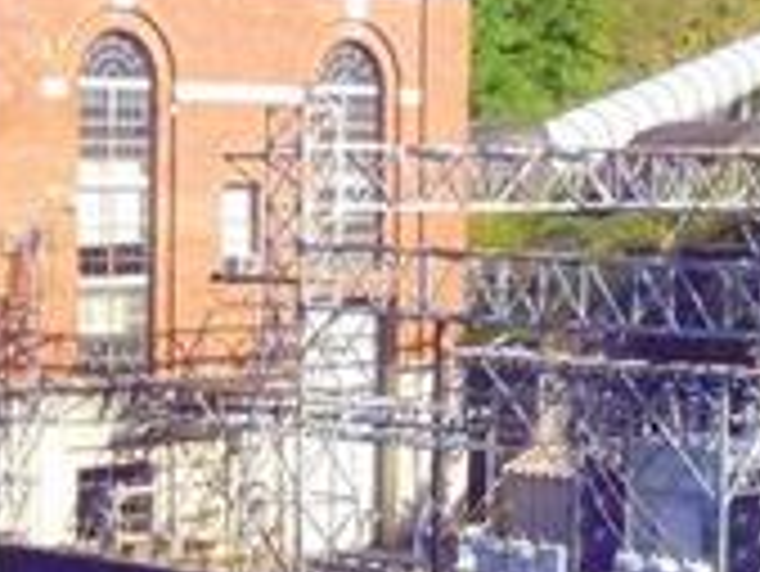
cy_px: 408
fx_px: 3274
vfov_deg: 10.0
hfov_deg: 13.2
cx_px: 450
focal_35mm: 149
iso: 400
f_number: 13
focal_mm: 6.45
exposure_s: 1/125
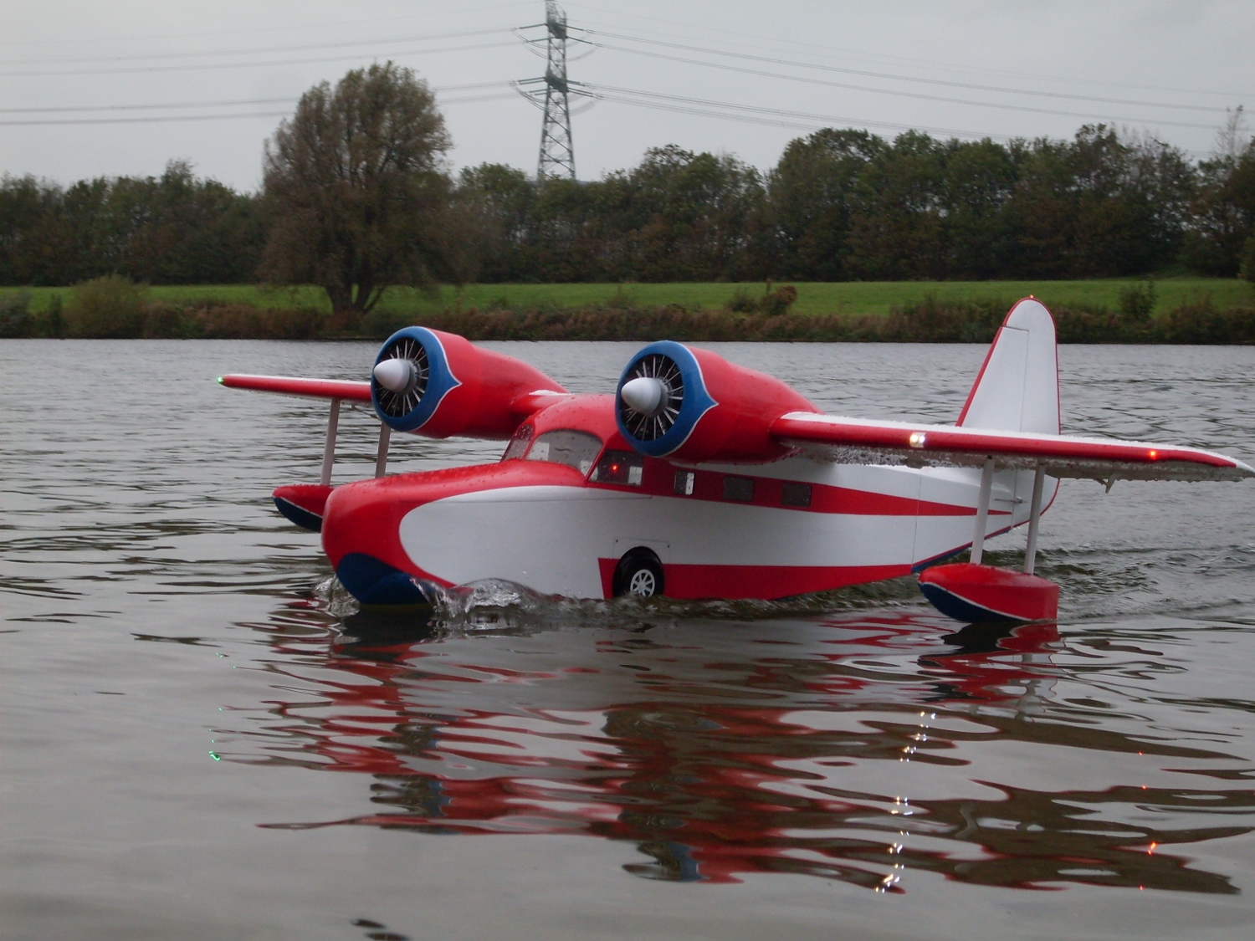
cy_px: 470
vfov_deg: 16.1
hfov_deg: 21.3
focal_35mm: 92
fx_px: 3335
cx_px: 628
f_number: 4.4
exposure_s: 1/125
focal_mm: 15.3
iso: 80
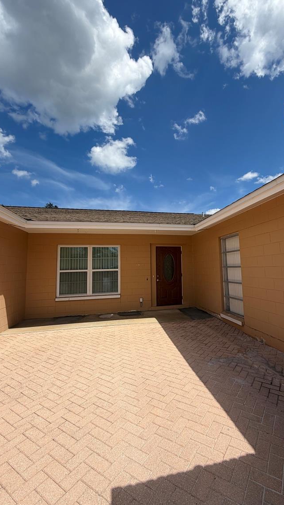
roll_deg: +1.9
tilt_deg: +6.4
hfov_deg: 66.5
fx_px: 214
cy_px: 250
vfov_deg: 99.4
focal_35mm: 16
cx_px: 167
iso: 20
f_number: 2.2
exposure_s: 1/1339
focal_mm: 2.22
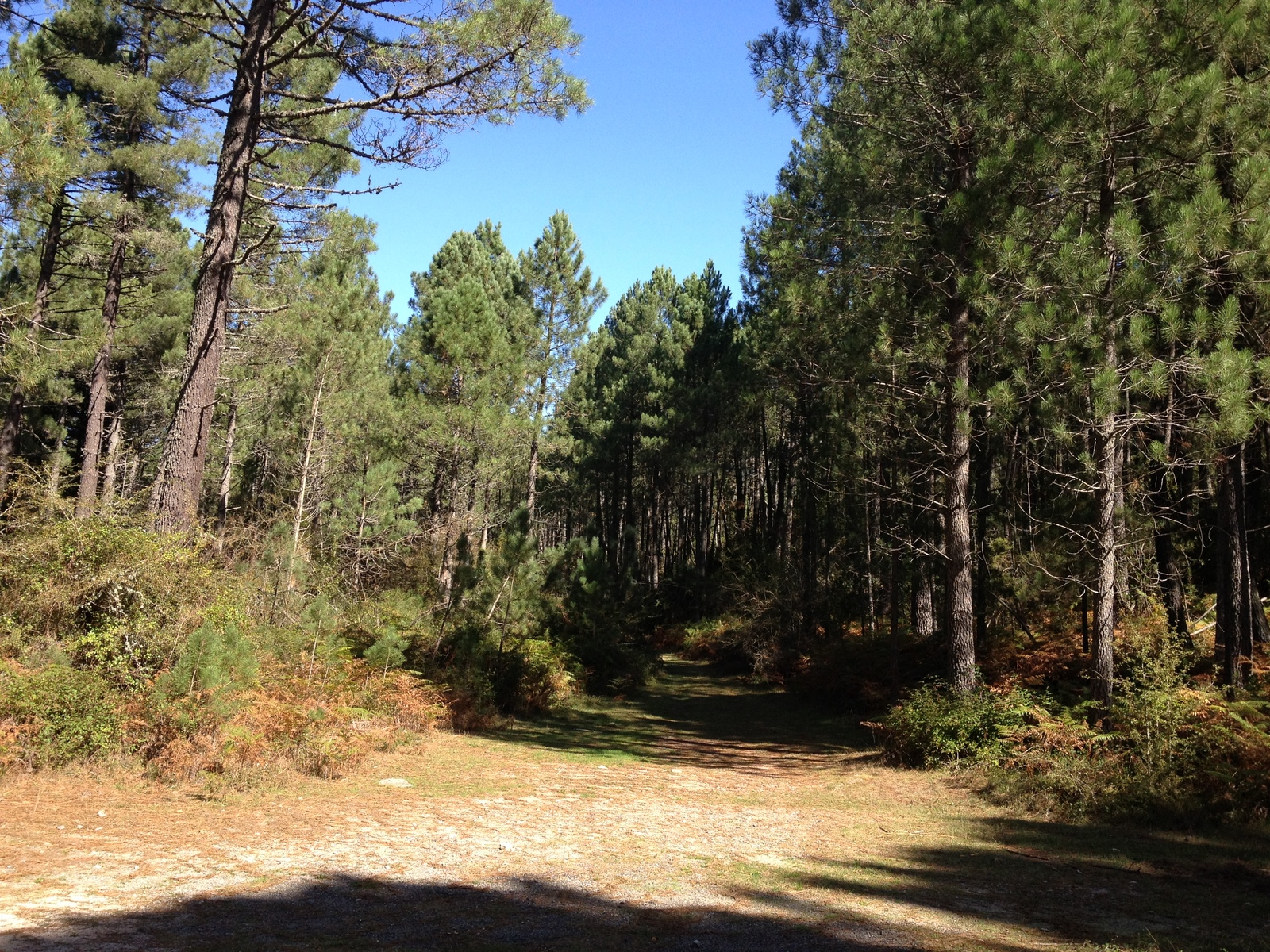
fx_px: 1284
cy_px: 476
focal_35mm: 35
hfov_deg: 52.6
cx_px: 635
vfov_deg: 40.7
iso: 64
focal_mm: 4.28
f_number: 2.4
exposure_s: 1/546
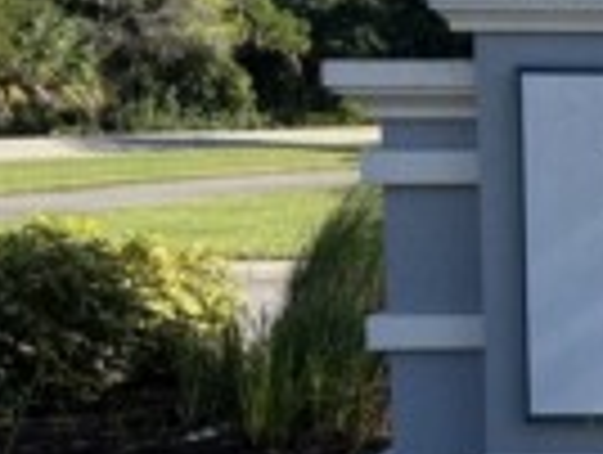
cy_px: 234
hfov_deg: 18.8
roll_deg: +0.6
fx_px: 1518
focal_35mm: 87
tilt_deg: -5.1
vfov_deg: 17.0
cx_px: 994
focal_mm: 5.7
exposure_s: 1/2083
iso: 50
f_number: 1.5
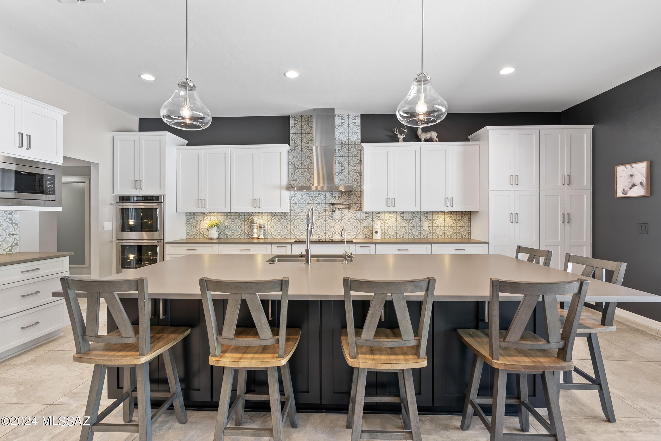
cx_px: 330
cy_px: 220
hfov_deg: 96.7
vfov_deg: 73.8
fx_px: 294
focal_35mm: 16
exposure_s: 2
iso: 200
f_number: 8
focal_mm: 16
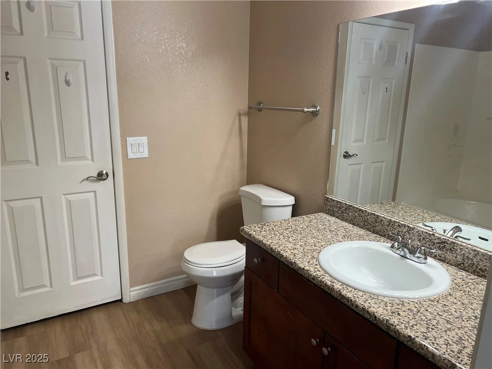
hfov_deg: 67.3
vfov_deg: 53.1
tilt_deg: -14.1
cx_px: 246
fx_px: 370
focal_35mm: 26
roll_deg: -0.8
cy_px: 184
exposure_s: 1/120
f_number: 1.5
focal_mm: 5.7
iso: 100
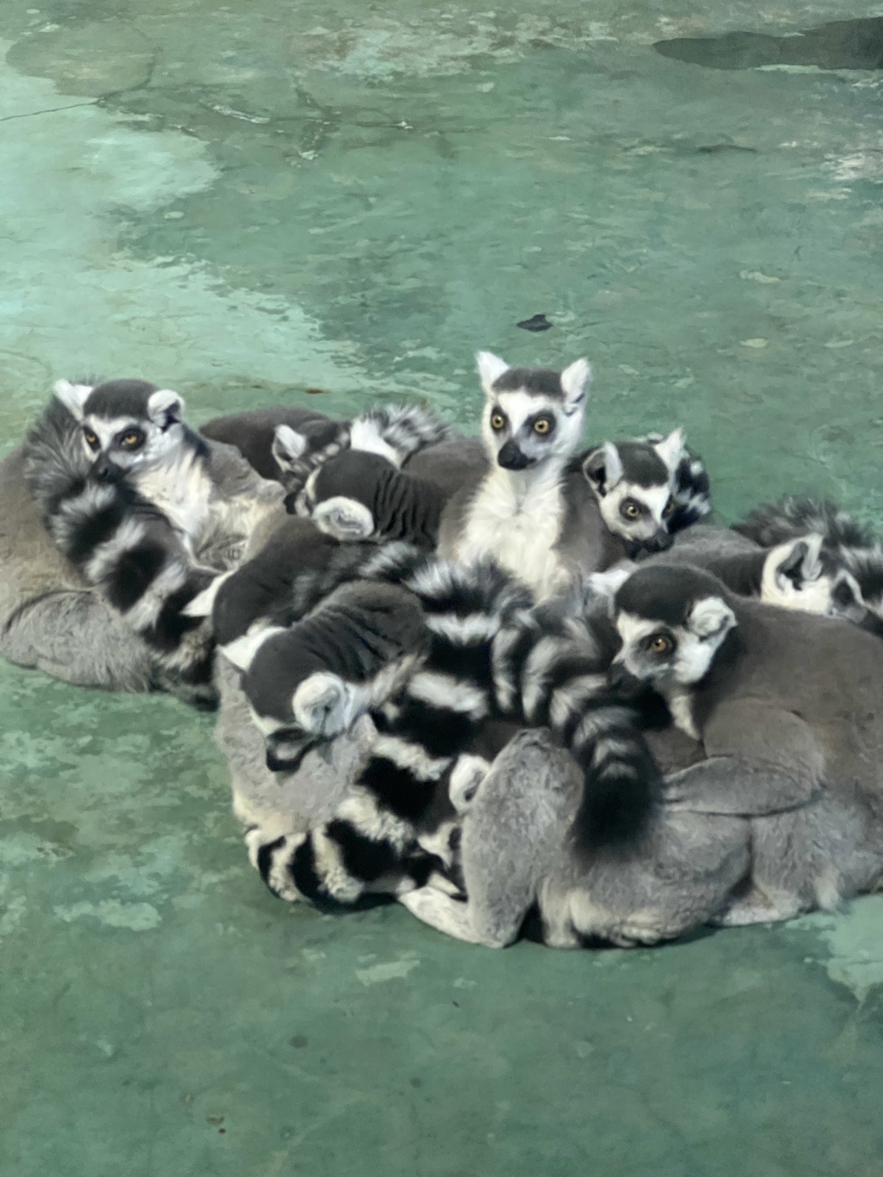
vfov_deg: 25.3
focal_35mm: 77
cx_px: 442
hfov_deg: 19.1
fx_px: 2619
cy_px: 588
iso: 1250
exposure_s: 1/25
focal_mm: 9
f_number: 2.8
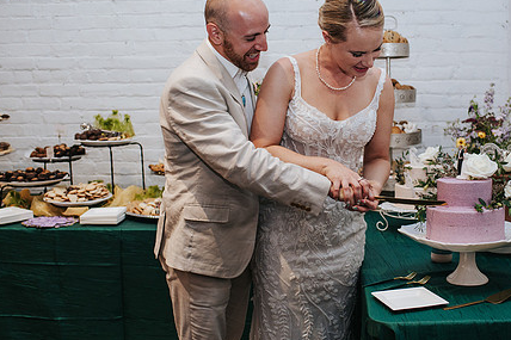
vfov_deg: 28.0
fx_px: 681
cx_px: 310
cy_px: 155
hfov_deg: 40.9
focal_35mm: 48
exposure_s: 1/200
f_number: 2.8
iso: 1000
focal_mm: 35
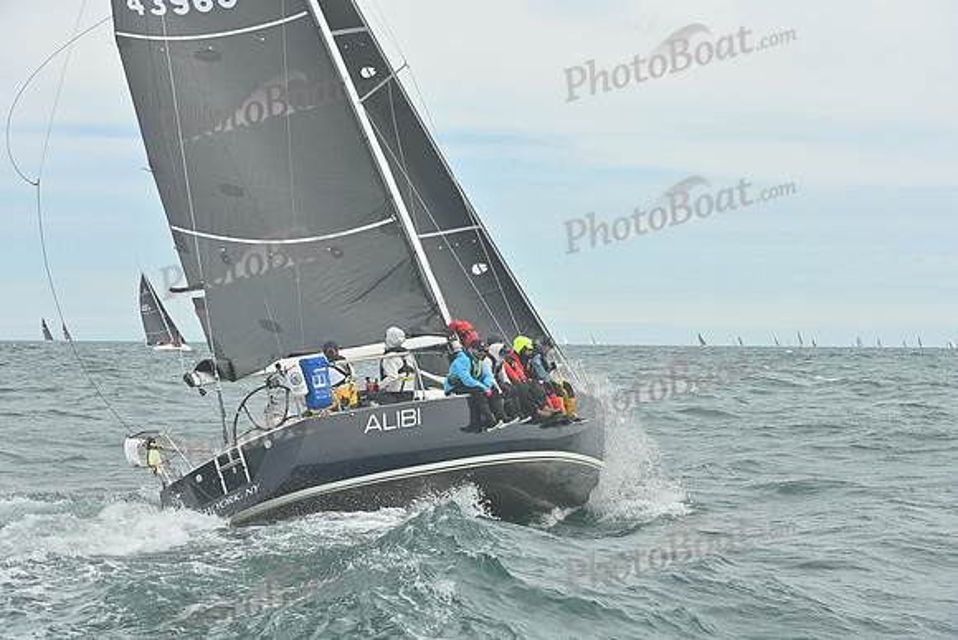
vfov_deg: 19.5
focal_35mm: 70
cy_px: 320
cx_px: 479
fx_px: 1863
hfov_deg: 28.8
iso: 320
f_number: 8
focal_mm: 70
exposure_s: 1/1250
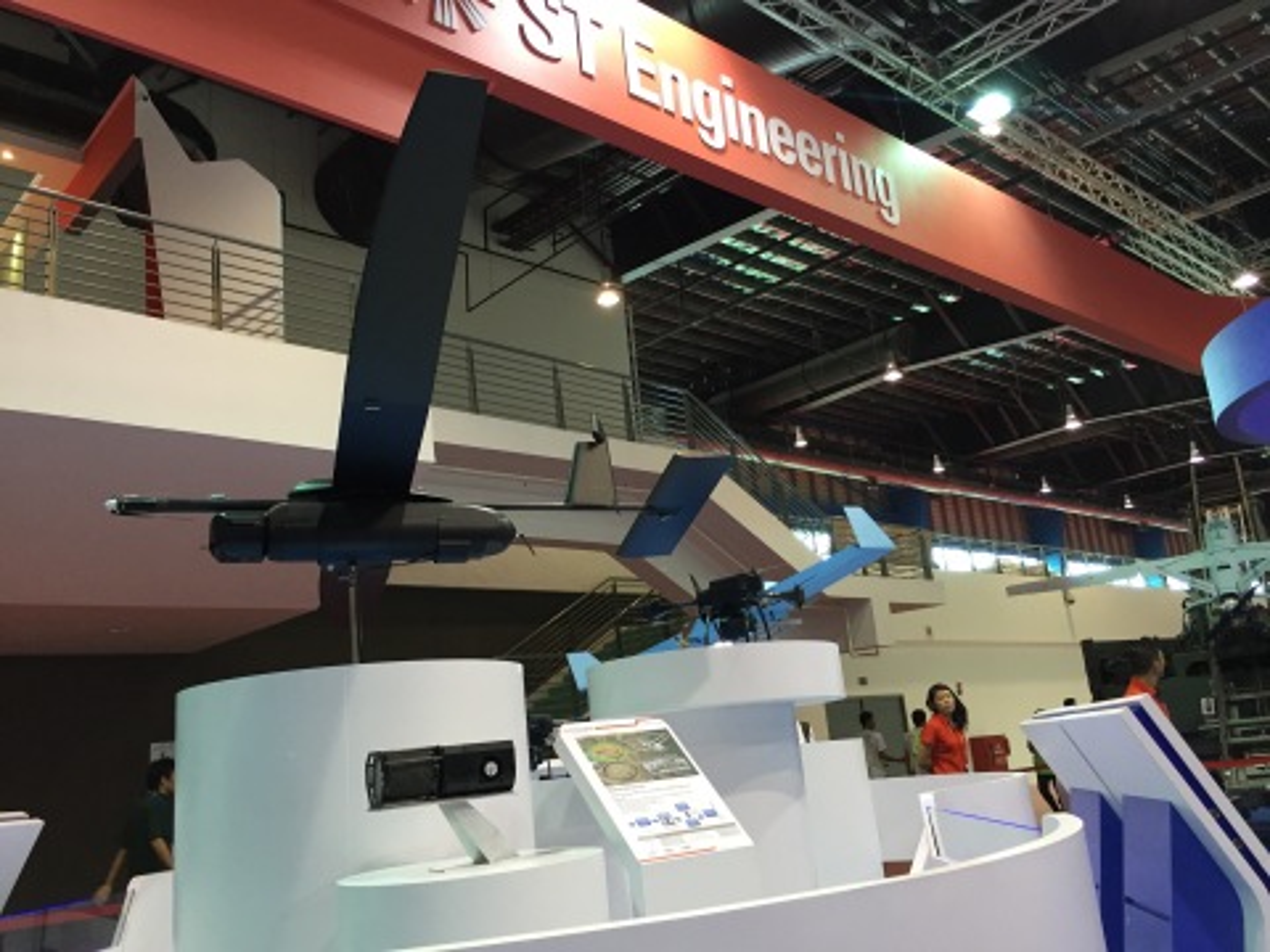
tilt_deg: +14.2
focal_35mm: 29
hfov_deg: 61.7
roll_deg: +3.7
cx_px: 635
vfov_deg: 48.2
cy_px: 476
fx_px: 1064
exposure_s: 1/33
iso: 64
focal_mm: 4.15
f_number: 2.2
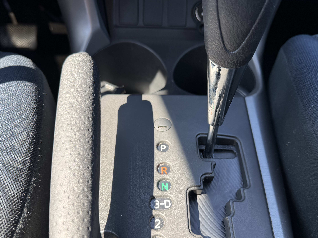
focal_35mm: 30
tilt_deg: -45.9
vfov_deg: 46.5
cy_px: 146
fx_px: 276
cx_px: 162
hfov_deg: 60.0
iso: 80
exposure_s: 1/277
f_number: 1.78
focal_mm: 6.76
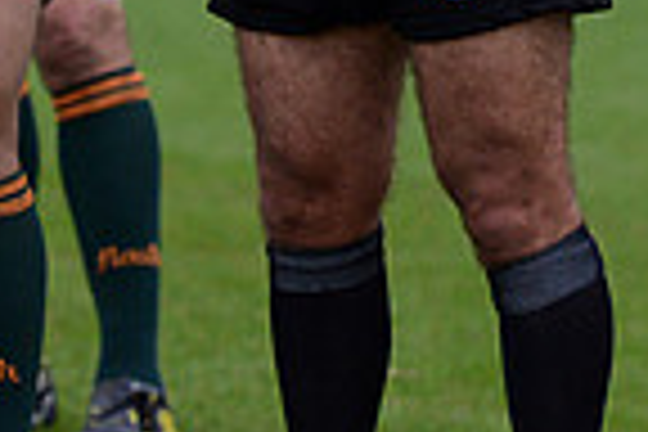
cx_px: 423
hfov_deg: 3.8
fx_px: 9809
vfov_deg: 2.5
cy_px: -344
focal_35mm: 545
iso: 1600
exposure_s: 1/500
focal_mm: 135
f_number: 2.8
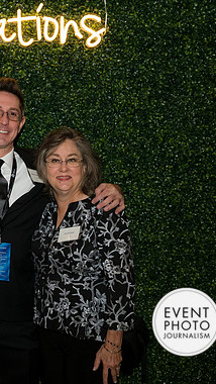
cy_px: 194
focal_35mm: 64
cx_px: -38
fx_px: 651
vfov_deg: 32.8
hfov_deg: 18.0
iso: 800
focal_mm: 40
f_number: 5
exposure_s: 1/160
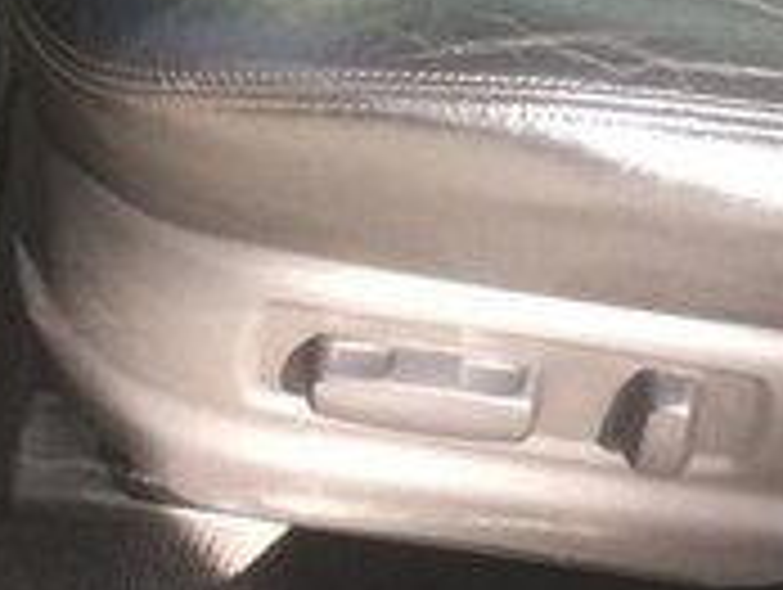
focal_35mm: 110
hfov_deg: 17.8
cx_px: 266
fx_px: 2492
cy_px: -182
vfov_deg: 13.0
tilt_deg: -48.9
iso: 32
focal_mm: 4.15
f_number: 2.2
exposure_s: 1/33
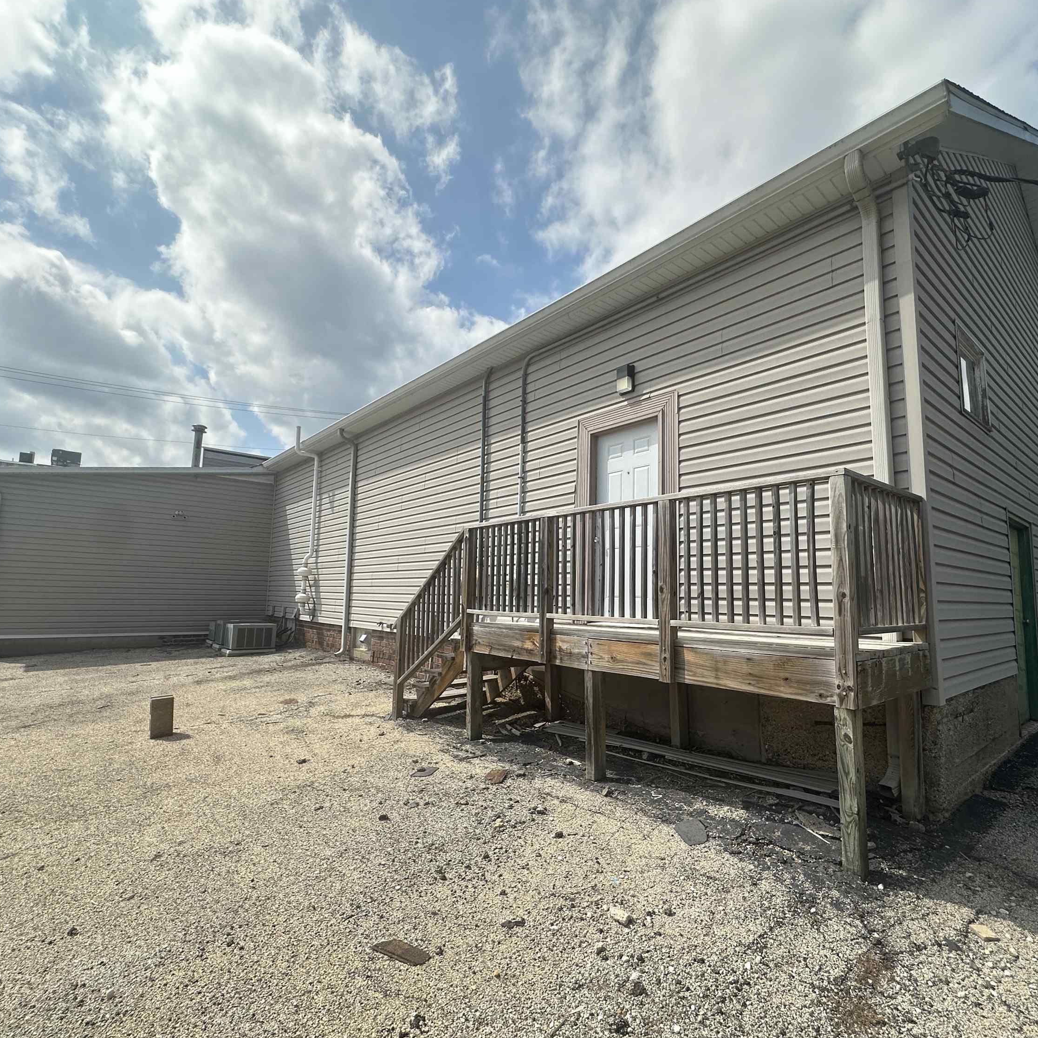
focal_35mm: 17
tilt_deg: +7.3
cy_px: 530
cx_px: 550
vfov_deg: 84.0
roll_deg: -1.5
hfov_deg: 83.9
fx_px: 577
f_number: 2.2
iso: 50
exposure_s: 1/2506
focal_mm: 2.22
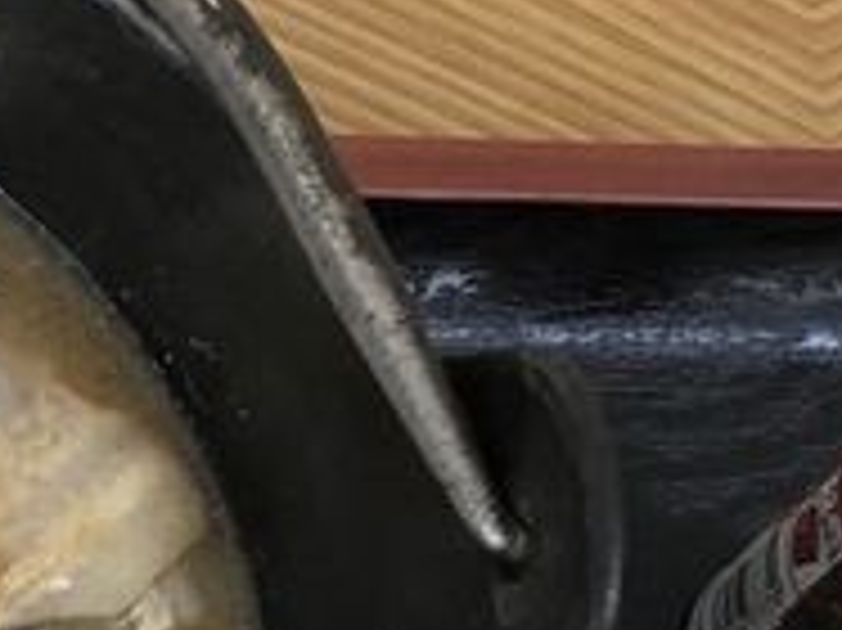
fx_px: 2966
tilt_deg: -74.3
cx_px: -389
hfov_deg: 15.1
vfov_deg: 11.5
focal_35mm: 122
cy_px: 1028
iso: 64
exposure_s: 1/17
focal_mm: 3.99
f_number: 1.8
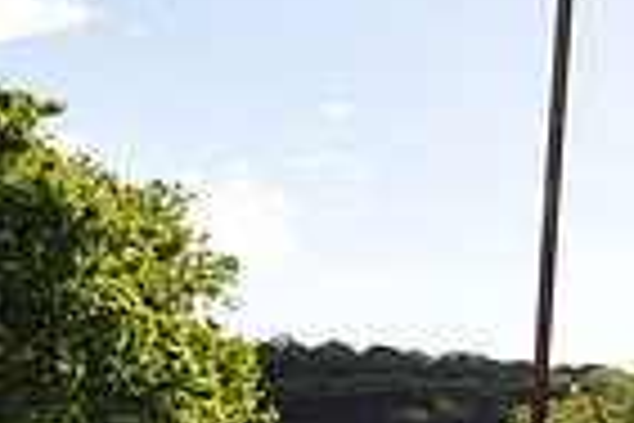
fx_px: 1955
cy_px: 326
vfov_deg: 12.3
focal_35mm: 111
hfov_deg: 14.8
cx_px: 1299
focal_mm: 18
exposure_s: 1/200
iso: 200
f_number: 7.1
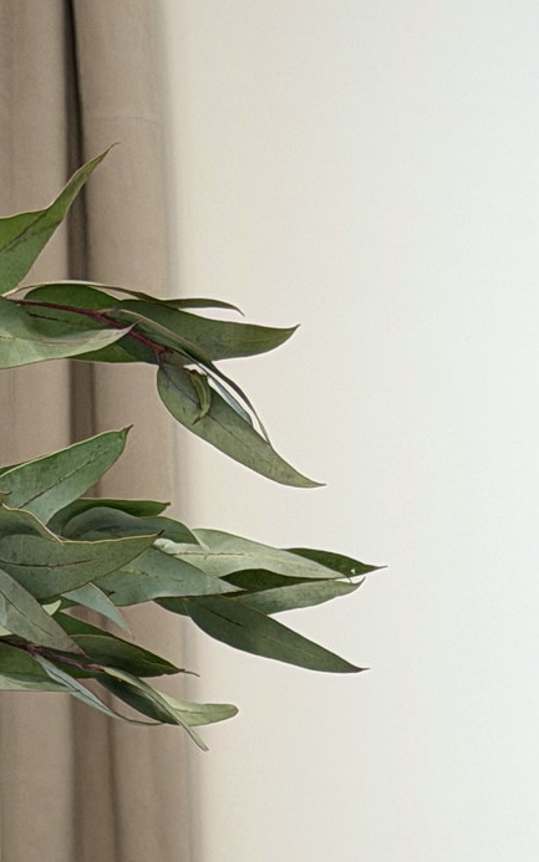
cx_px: 295
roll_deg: +1.0
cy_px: 1396
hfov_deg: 7.0
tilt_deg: -3.6
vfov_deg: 10.6
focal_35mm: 188
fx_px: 4420
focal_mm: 6.76
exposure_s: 1/83
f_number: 1.78
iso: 100
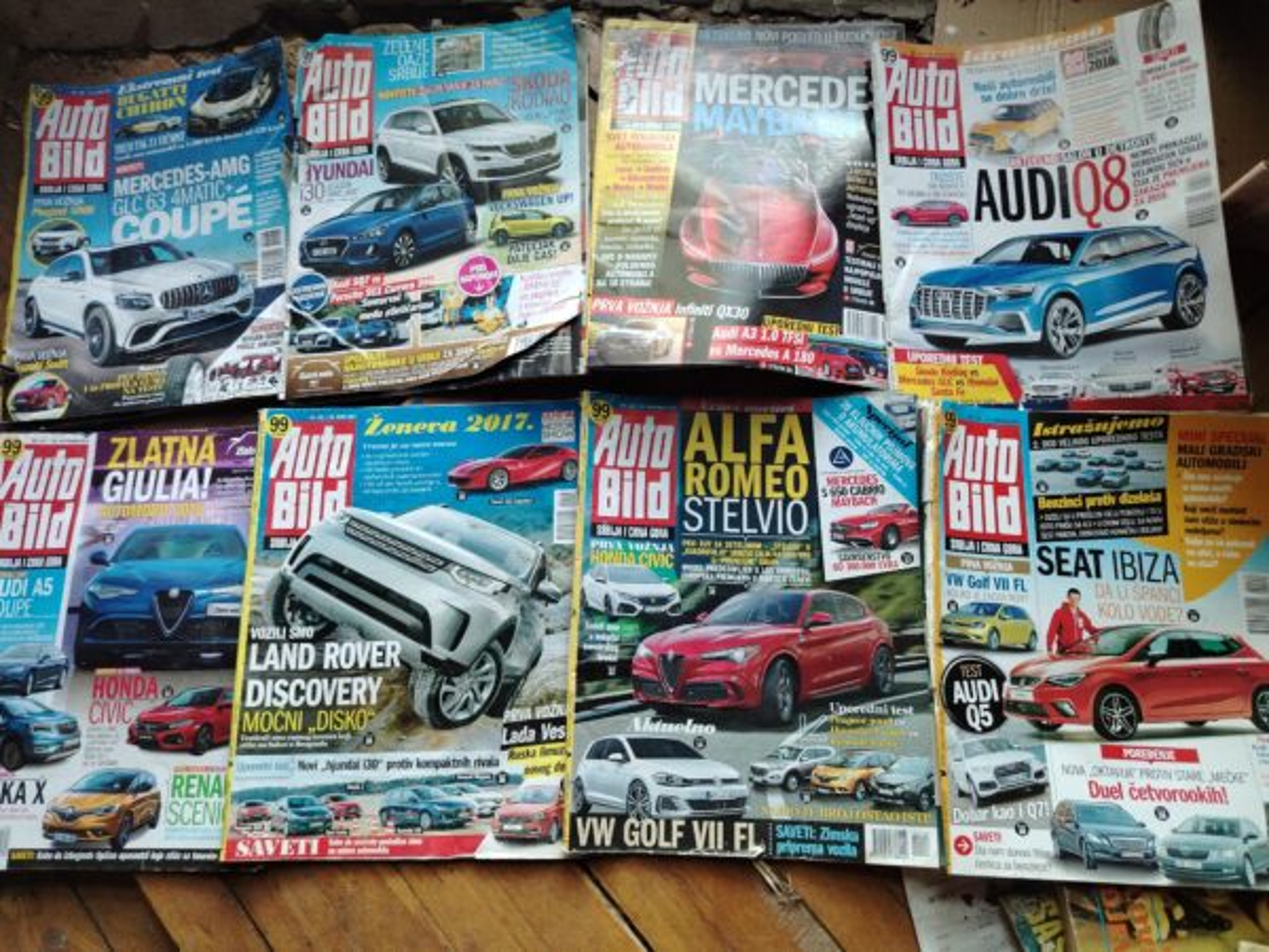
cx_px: 634
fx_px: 880
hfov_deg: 71.6
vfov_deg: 56.8
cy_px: 476
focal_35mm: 24
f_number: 1.75
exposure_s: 1/50
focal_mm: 5.25
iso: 403
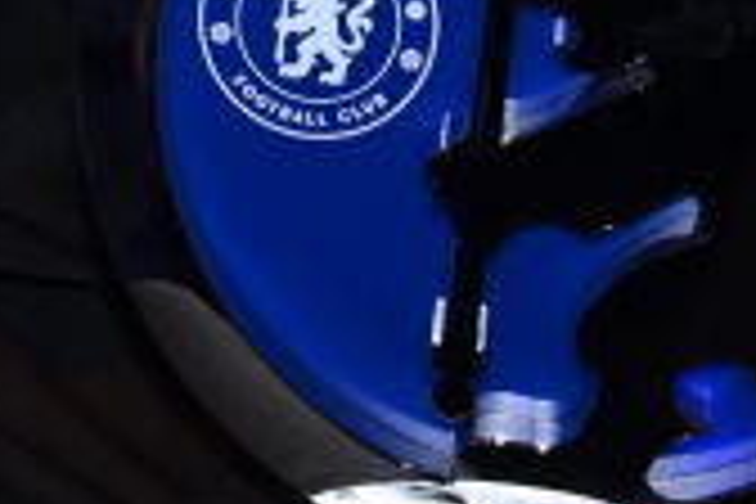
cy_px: -745
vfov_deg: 6.0
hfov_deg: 9.3
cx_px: -108
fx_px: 4599
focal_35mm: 219
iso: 1000
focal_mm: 24
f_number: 4.5
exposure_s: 1/125
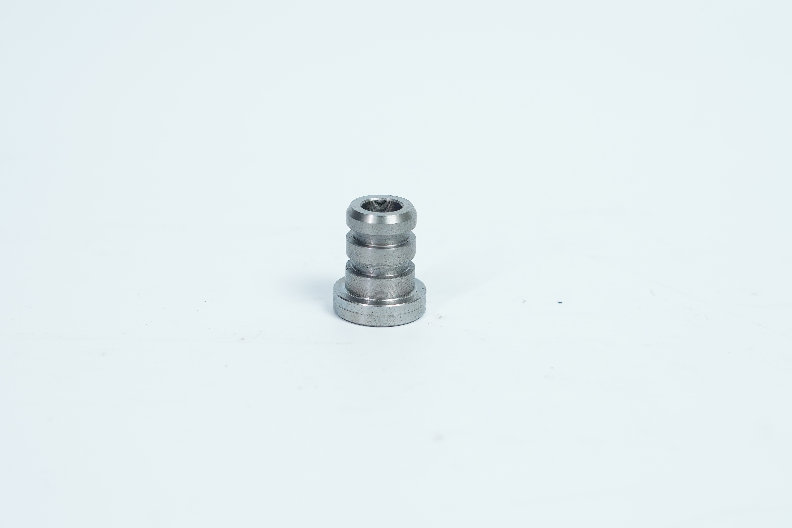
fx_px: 1650
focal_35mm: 75
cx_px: 396
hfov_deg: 27.0
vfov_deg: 18.2
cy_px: 264
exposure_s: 1/160
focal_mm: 50
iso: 500
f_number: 4.5
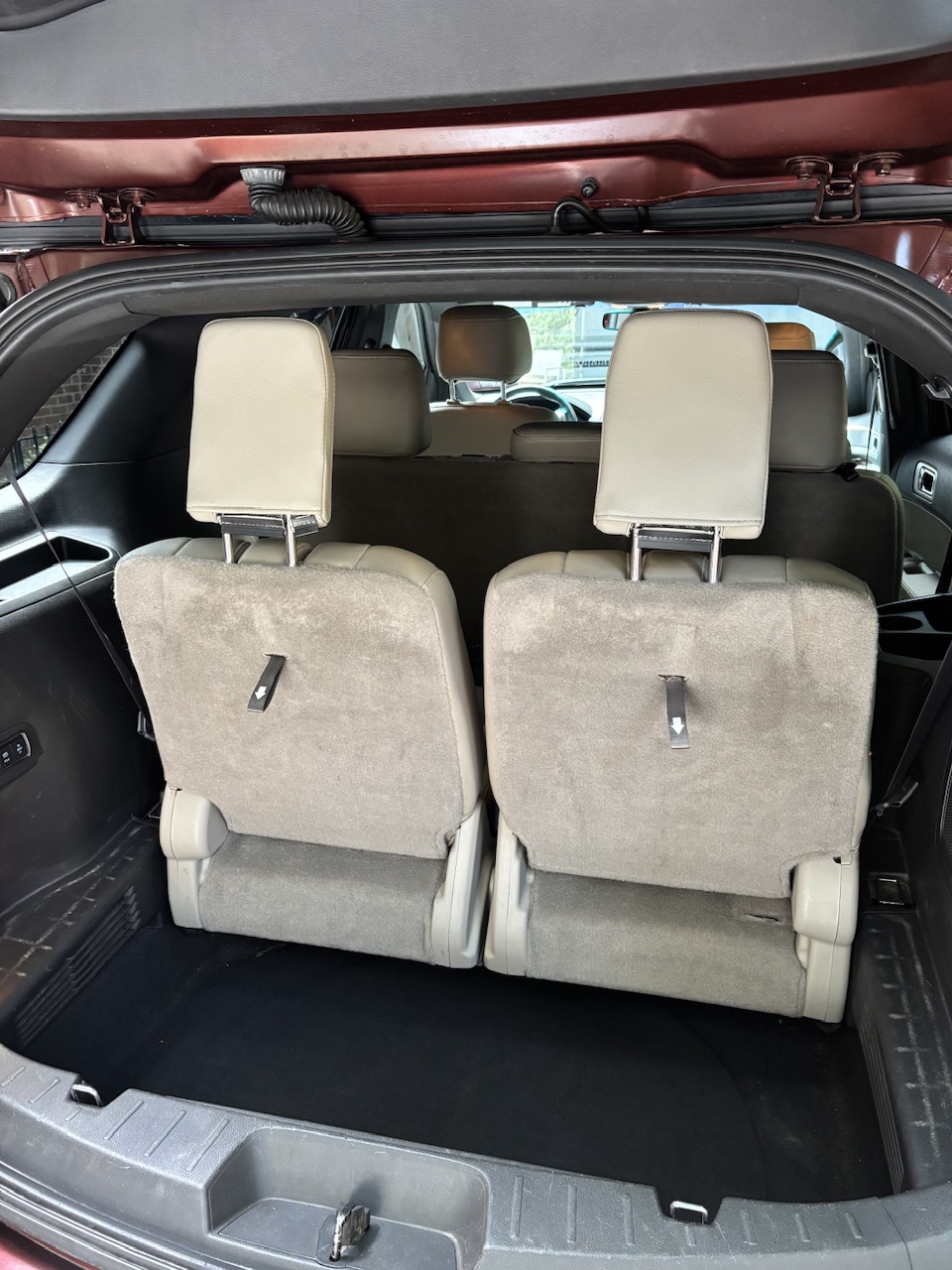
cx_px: 476
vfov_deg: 67.3
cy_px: 635
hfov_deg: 53.1
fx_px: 953
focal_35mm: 26
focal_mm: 5.96
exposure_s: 1/60
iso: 250
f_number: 1.6
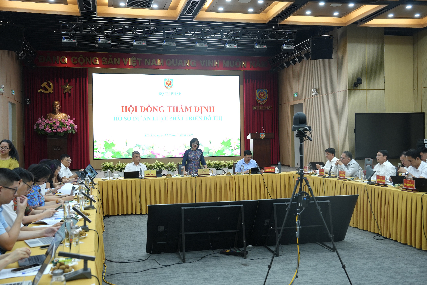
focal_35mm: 40
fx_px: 474
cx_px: 214
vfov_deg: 33.4
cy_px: 142
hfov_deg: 48.5
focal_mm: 40
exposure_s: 1/125
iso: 800
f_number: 4.5
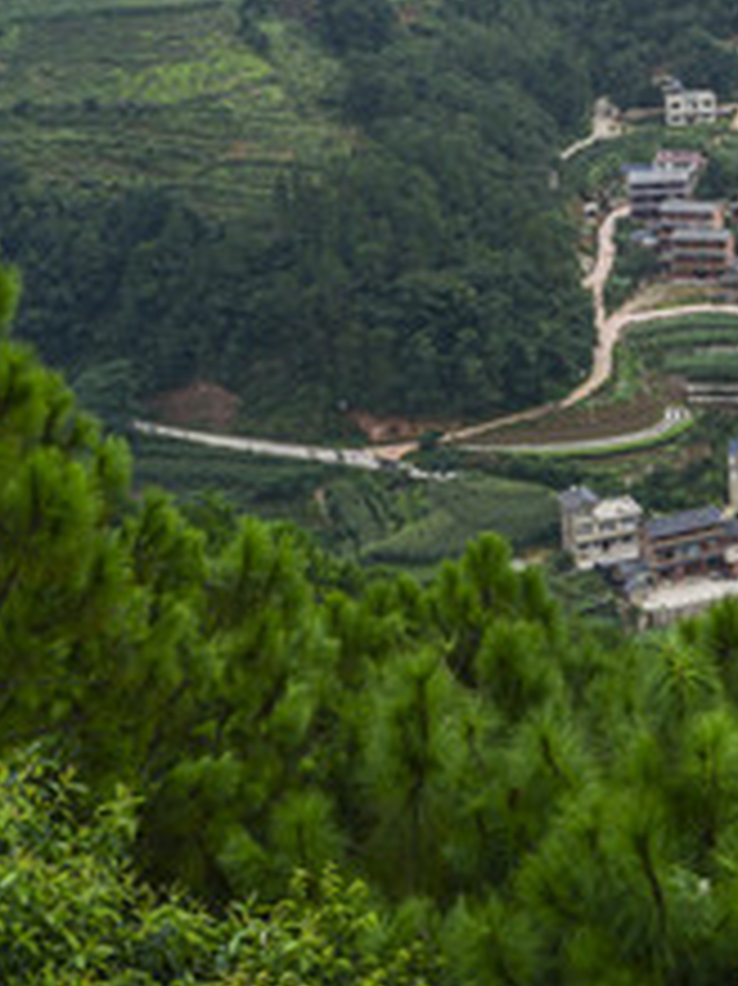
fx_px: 3101
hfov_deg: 12.8
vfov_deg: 17.2
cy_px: -209
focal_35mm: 109
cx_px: 1125
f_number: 14
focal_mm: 31
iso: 250
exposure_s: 1/80
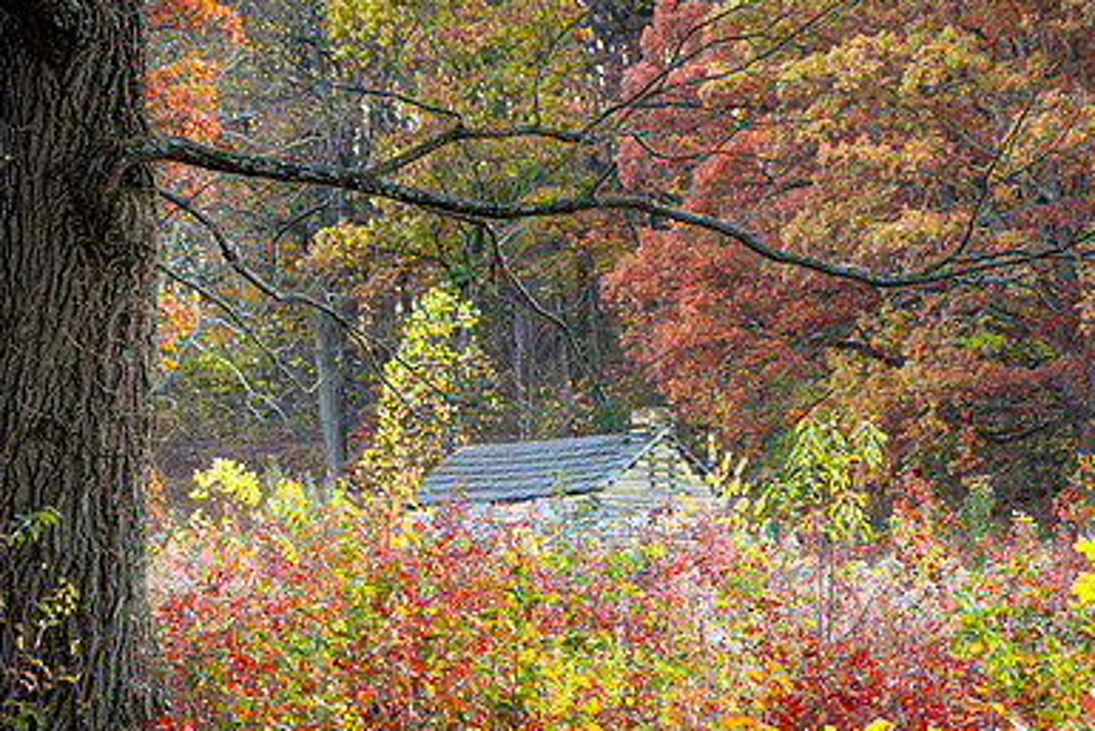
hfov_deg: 13.0
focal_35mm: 158
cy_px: 425
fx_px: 4807
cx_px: 711
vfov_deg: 8.7
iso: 1000
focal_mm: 105
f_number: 4
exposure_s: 1/250
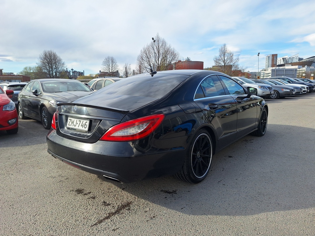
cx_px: 158
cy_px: 118
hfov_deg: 73.9
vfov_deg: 58.9
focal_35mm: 23
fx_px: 209
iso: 40
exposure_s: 1/2123
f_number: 1.8
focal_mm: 5.54
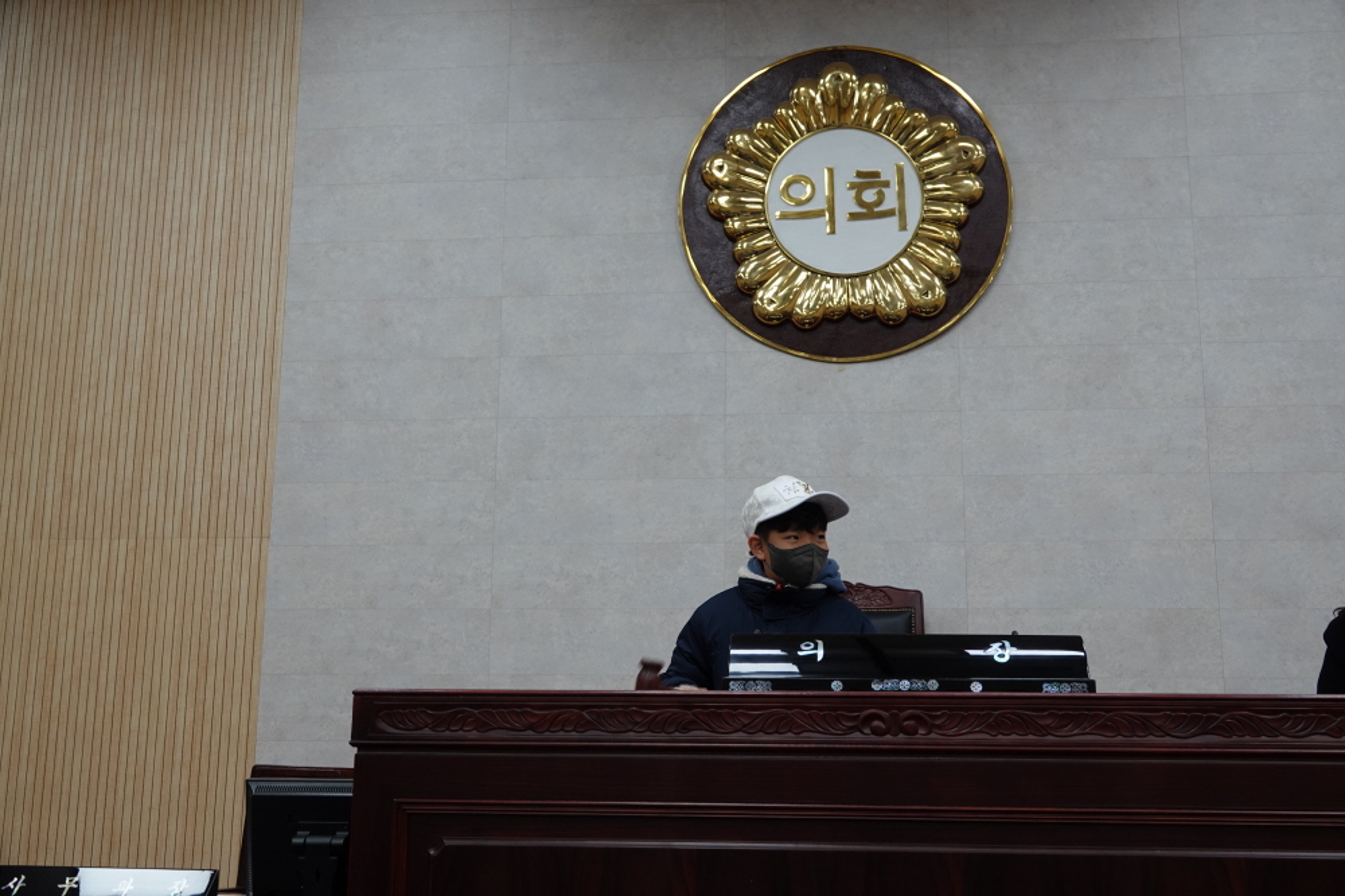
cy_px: 448
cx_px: 672
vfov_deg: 35.9
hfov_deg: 51.9
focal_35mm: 37
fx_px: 1382
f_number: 3.2
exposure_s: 1/40
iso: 125
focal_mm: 13.7
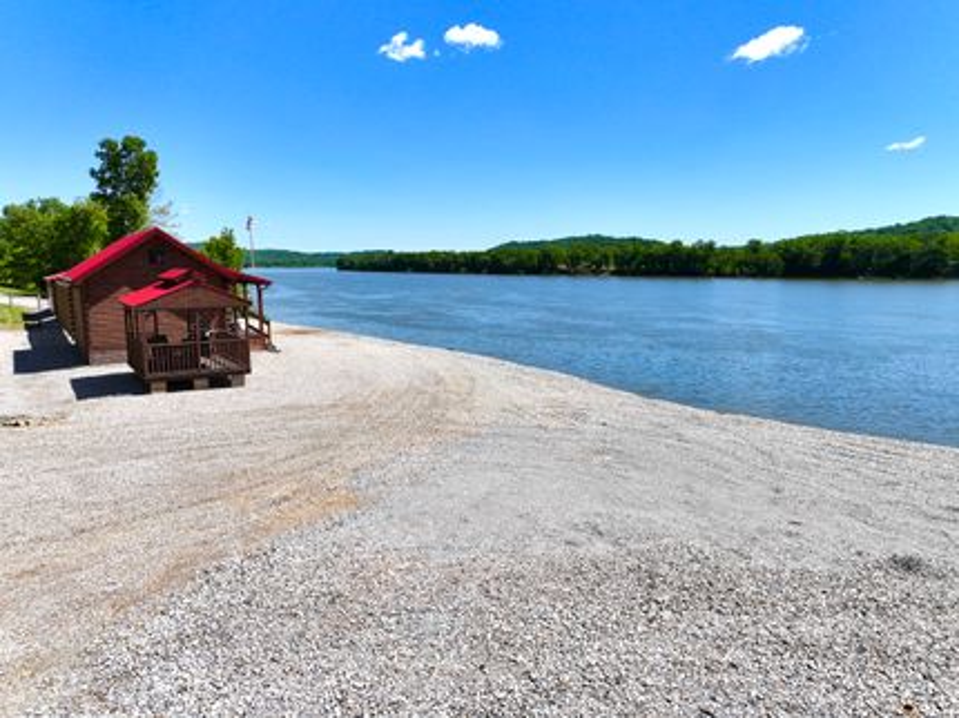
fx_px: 665
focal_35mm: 24
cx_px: 480
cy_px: 359
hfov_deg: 71.6
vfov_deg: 56.8
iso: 100
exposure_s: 1/200
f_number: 2.8
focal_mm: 12.29
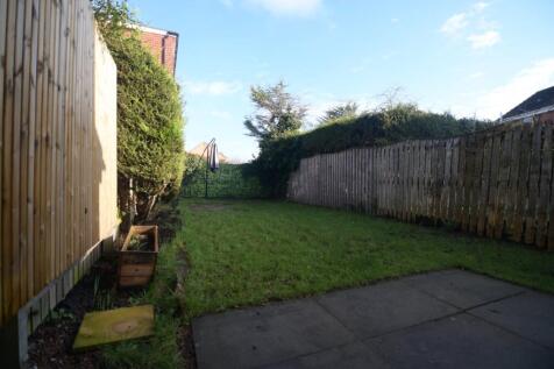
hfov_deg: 95.0
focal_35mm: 16
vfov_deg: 72.0
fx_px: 254
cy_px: 184
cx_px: 277
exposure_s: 1/800
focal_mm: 11
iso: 160
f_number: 2.8
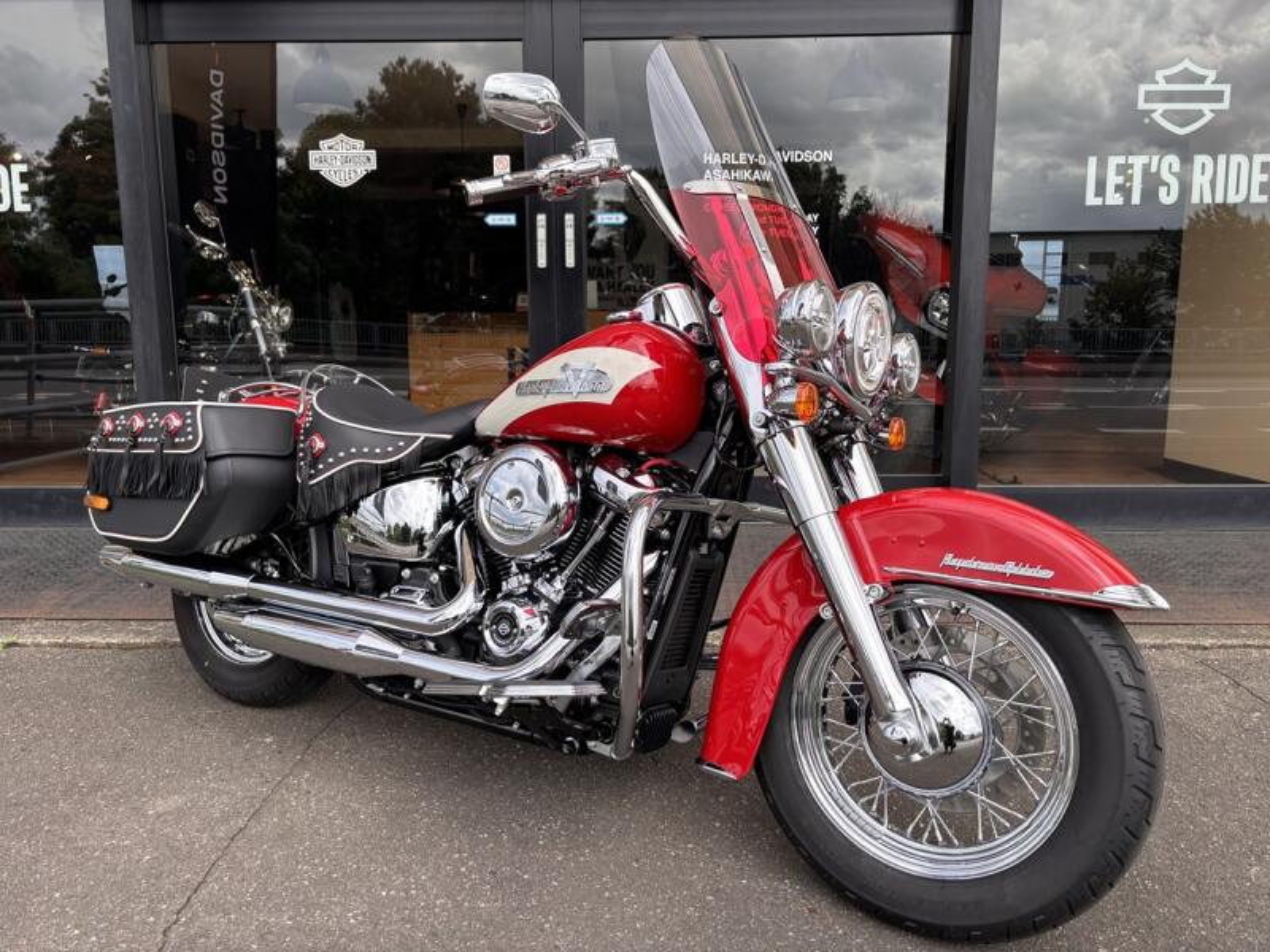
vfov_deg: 53.1
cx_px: 635
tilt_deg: -9.3
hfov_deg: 67.3
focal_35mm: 26
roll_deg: +0.4
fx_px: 954
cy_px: 476
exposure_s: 1/837
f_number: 1.6
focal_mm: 5.96
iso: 50
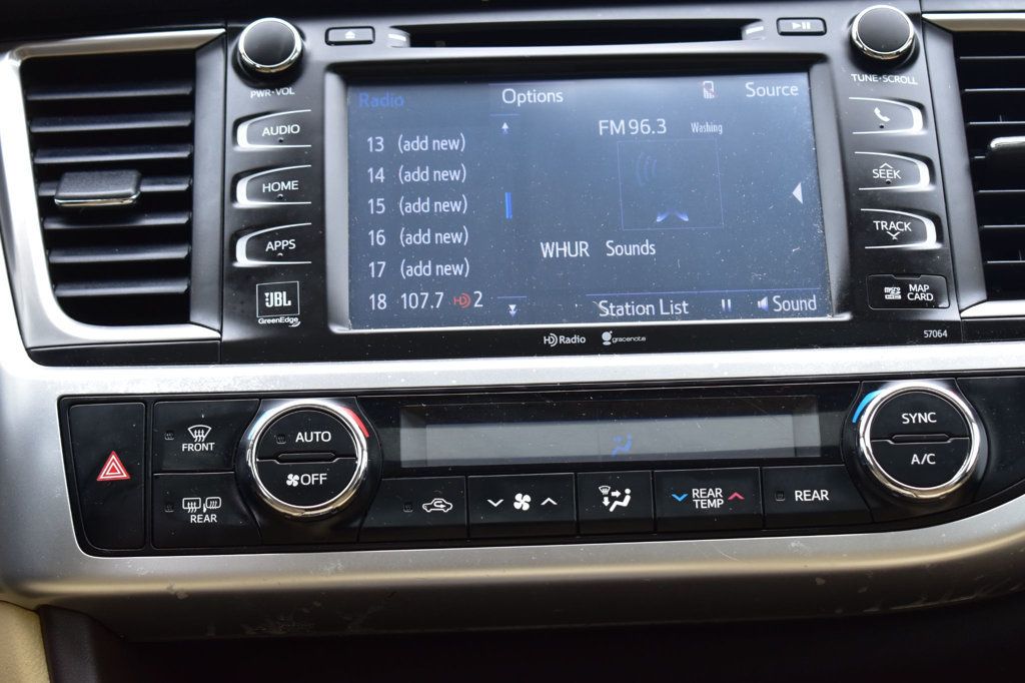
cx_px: 512
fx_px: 2348
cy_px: 342
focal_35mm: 82
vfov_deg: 16.5
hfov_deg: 24.6
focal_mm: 55
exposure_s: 1/50
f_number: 8
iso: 400
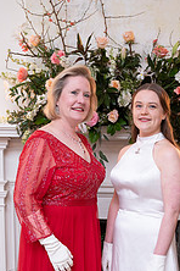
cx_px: 108
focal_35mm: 67
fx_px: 502
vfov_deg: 28.8
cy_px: 249
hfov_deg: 20.3
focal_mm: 33
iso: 800
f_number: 4.5
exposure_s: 1/80
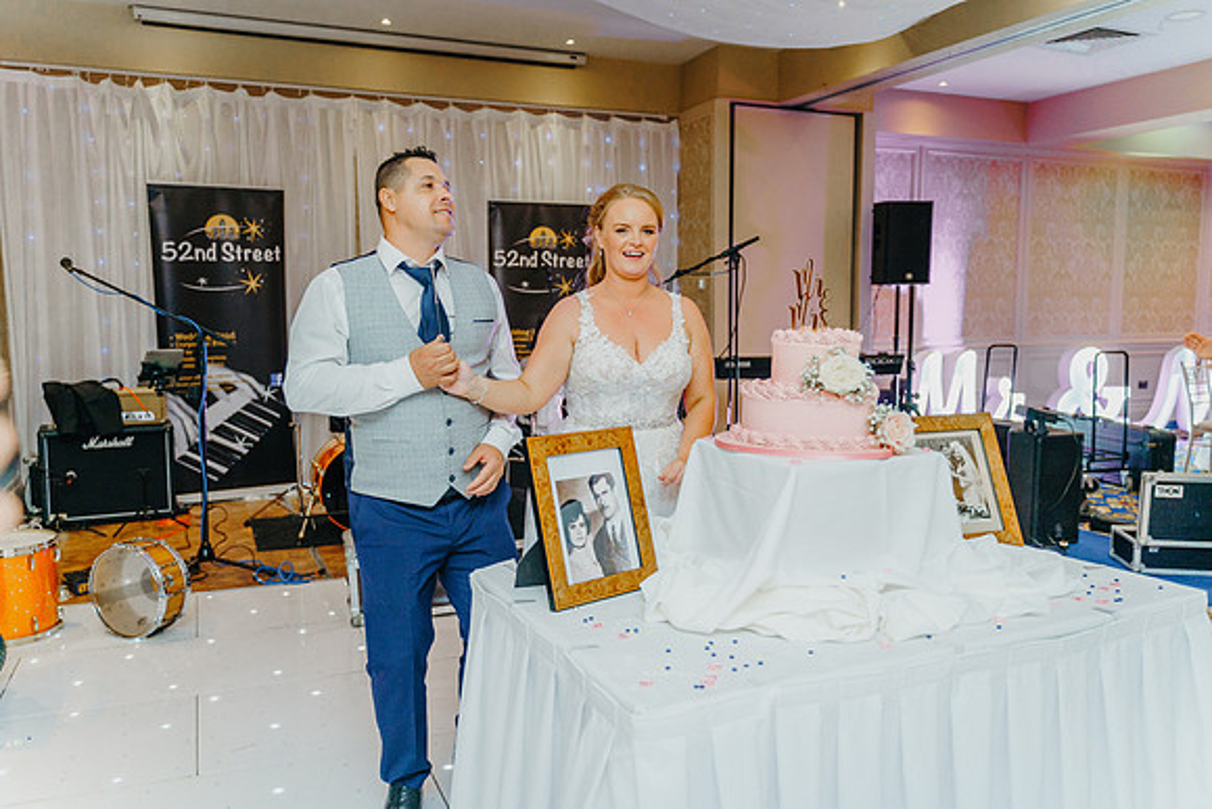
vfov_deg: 46.4
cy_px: 404
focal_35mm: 28
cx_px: 606
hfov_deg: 65.5
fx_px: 943
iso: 1250
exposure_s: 1/200
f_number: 2.8
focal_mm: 28
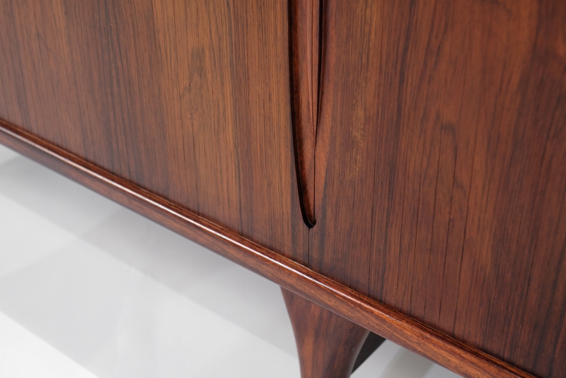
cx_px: 283
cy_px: 189
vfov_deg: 25.5
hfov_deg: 37.5
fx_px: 833
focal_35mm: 53
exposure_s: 1/110
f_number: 4
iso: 800
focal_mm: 35
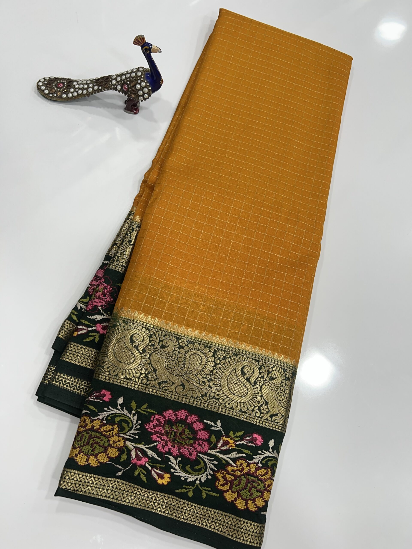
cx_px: 206
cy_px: 274
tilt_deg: -66.7
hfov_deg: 53.1
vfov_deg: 67.3
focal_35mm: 26
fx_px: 413
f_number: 1.5
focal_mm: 5.7
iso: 40
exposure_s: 1/100
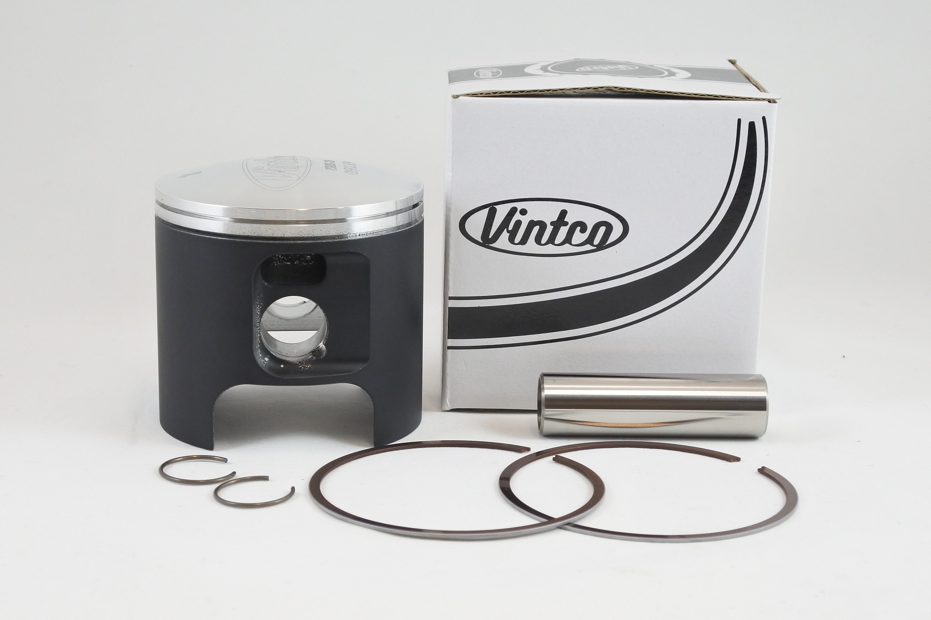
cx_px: 466
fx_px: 1215
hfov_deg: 41.9
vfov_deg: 28.6
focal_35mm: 47
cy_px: 310
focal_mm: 17.6
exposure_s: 1/125
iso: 500
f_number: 4.5
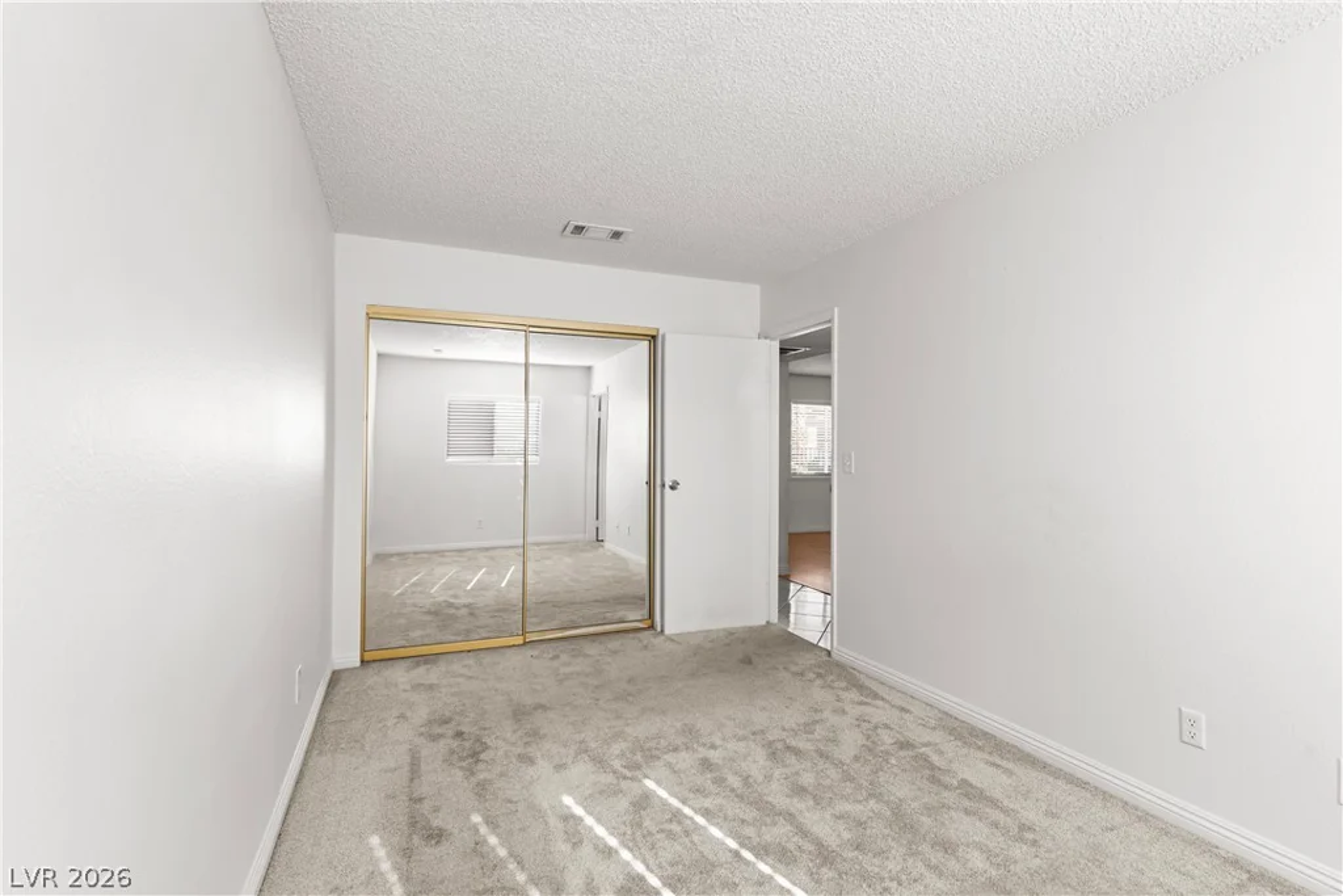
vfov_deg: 70.5
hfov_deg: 93.3
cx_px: 672
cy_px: 448
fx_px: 634
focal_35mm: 17
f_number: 8
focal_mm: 17
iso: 400
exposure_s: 1/40
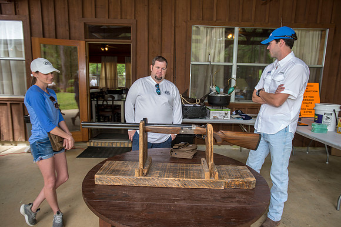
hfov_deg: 73.8
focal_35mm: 24
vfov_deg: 53.1
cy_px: 114
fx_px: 227
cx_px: 170
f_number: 2.8
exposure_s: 1/250
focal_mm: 24
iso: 250
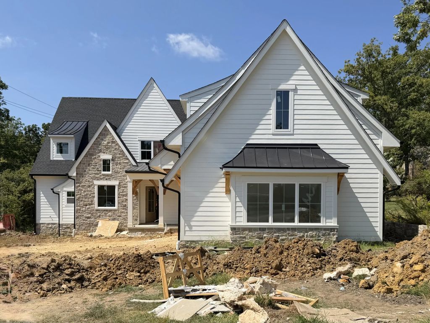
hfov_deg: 71.6
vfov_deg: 56.8
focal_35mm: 24
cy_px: 162
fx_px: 298
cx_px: 215
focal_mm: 6.76
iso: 80
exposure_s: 1/5319
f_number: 1.78
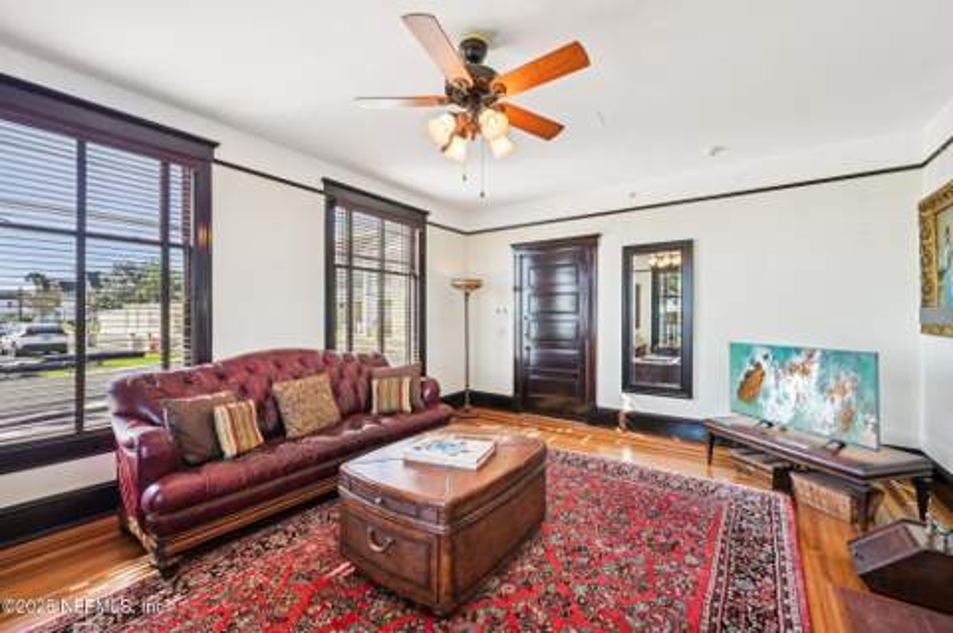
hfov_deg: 100.4
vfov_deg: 77.2
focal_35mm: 15
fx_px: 397
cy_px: 316
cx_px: 476
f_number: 8
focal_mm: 15
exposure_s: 1/30
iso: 100
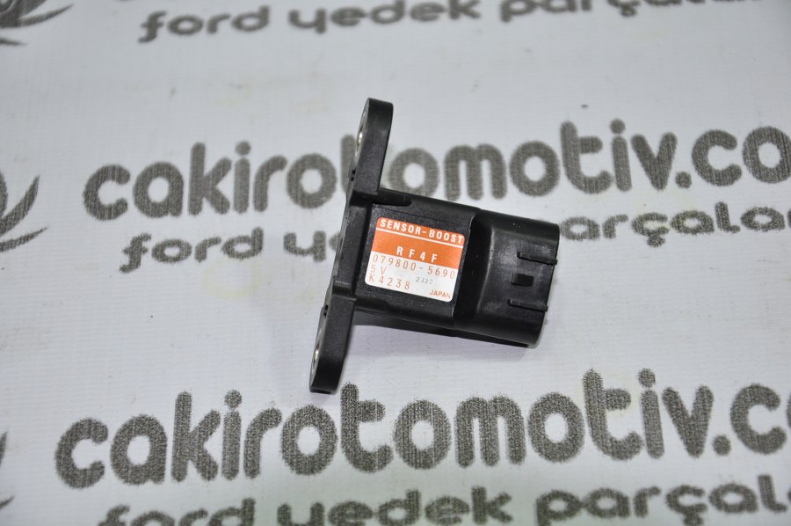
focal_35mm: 128
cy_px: 263
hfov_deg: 16.1
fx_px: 2798
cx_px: 396
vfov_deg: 10.7
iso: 200
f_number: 7.1
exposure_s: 1/30
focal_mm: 85
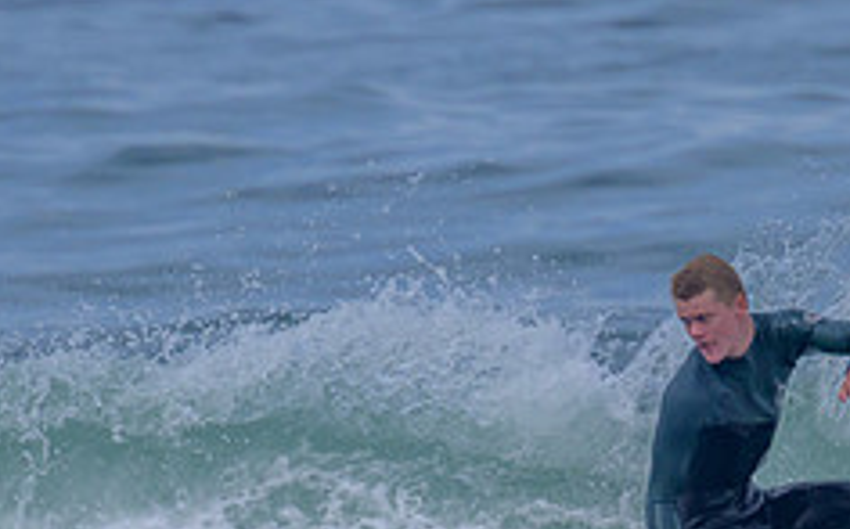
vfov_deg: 0.5
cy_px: 385
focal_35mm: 2702
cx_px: 662
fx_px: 62533
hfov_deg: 0.8
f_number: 11
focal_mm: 800
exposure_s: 1/2000
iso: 720
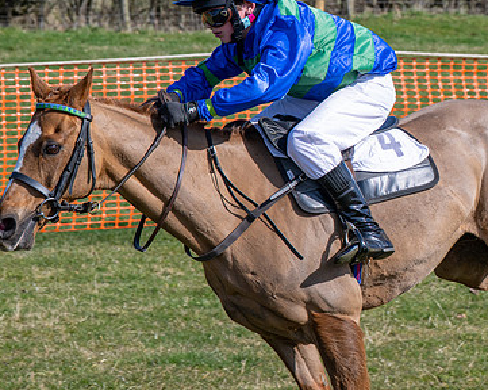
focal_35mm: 202
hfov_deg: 9.6
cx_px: 374
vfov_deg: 7.6
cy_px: 181
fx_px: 2914
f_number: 5
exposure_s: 1/1250
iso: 200
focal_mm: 70
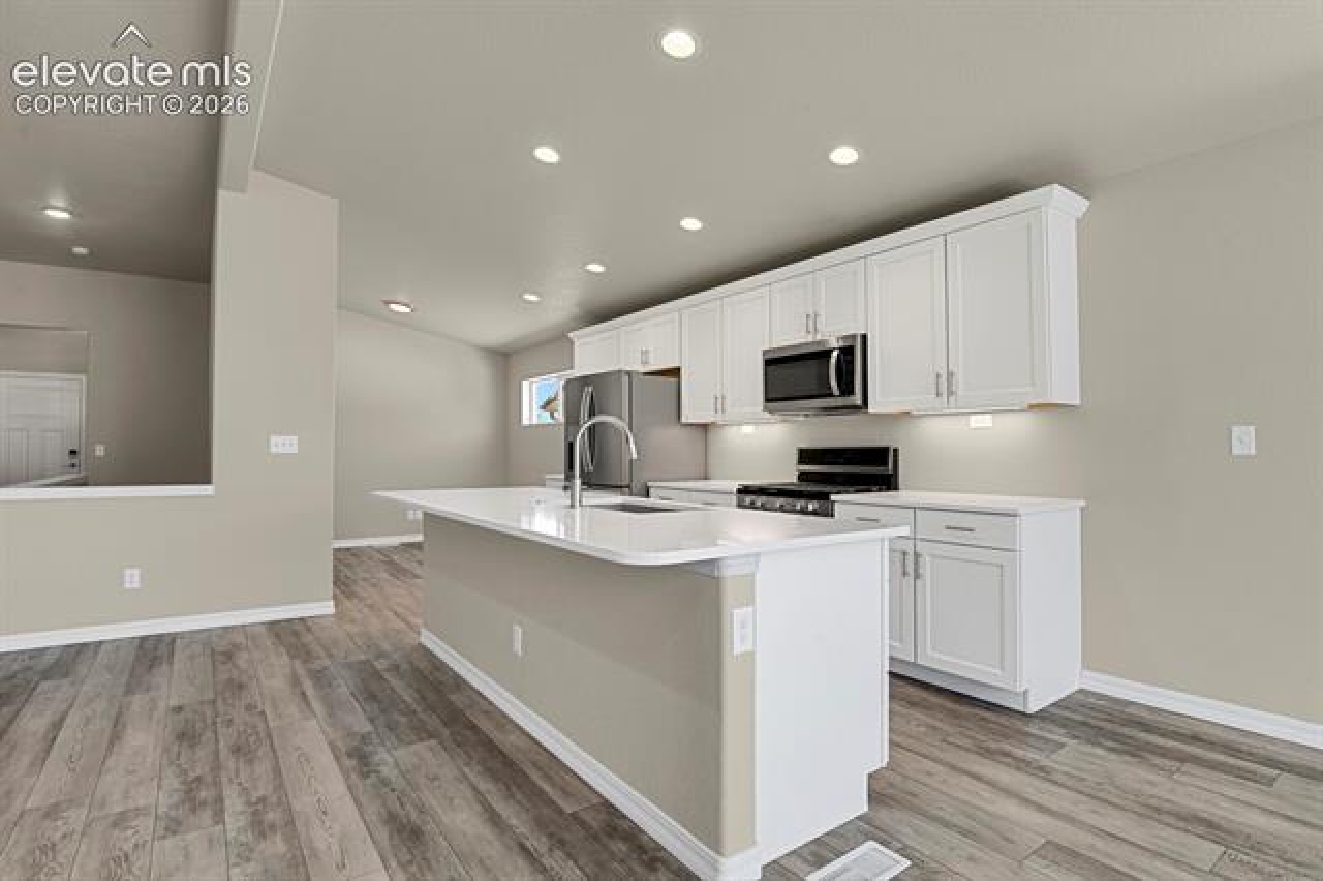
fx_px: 624
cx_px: 662
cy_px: 440
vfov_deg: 70.4
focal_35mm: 17
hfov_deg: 93.3
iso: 250
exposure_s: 1
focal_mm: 17
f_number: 8
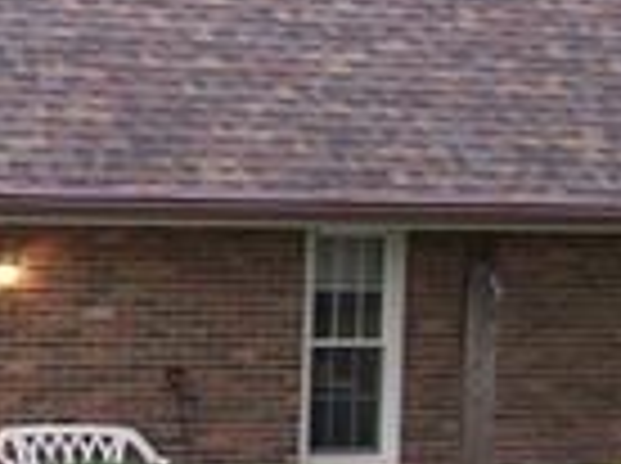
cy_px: 128
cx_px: -180
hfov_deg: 13.8
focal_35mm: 138
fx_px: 2471
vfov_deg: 10.7
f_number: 2.8
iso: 140
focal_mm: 6.3
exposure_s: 1/60
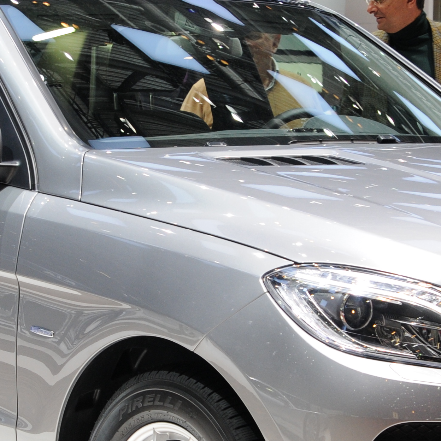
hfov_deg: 12.5
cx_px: 215
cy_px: 251
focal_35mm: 140
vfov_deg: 12.5
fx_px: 2018
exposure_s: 1/125
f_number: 5.6
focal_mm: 32
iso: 400
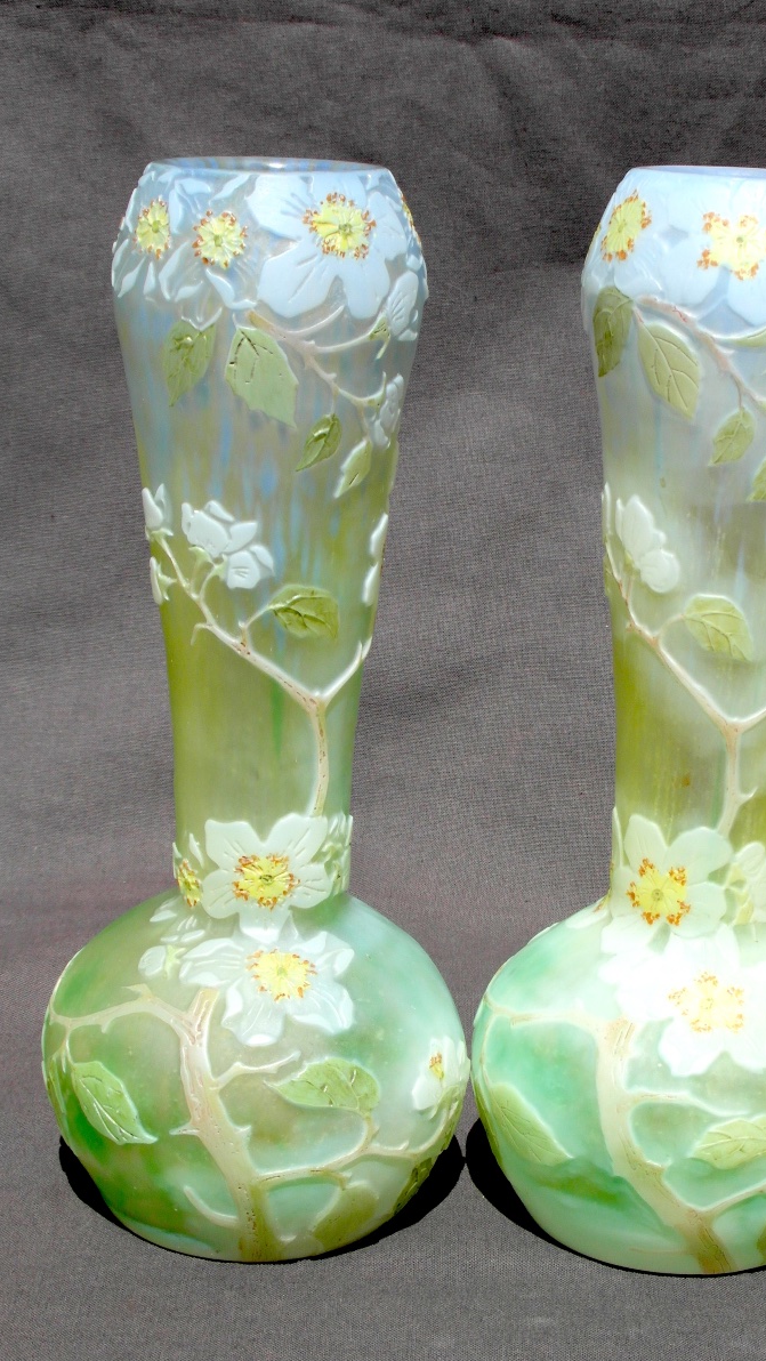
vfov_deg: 31.0
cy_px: 678
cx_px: 473
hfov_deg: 17.7
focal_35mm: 68
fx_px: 2454
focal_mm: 10.2
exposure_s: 1/350
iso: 80
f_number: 5.6
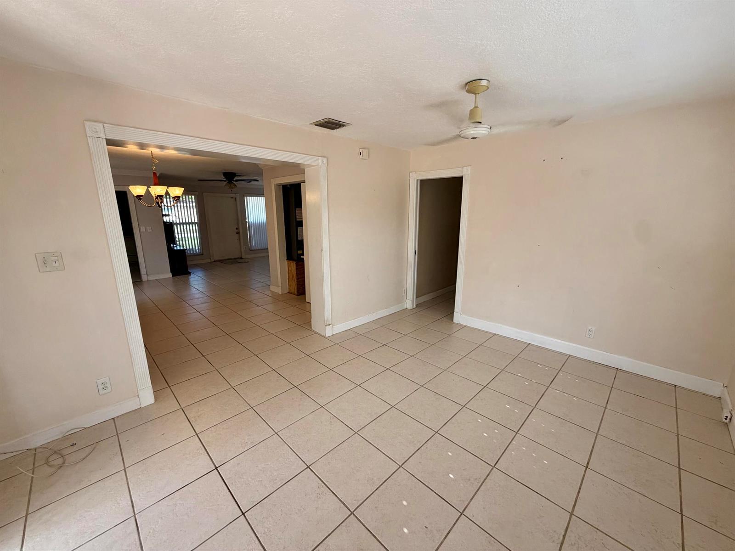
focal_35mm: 14
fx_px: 297
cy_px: 276
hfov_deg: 102.1
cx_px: 368
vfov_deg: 85.7
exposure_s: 1/121
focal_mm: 2.22
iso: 160
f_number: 2.2
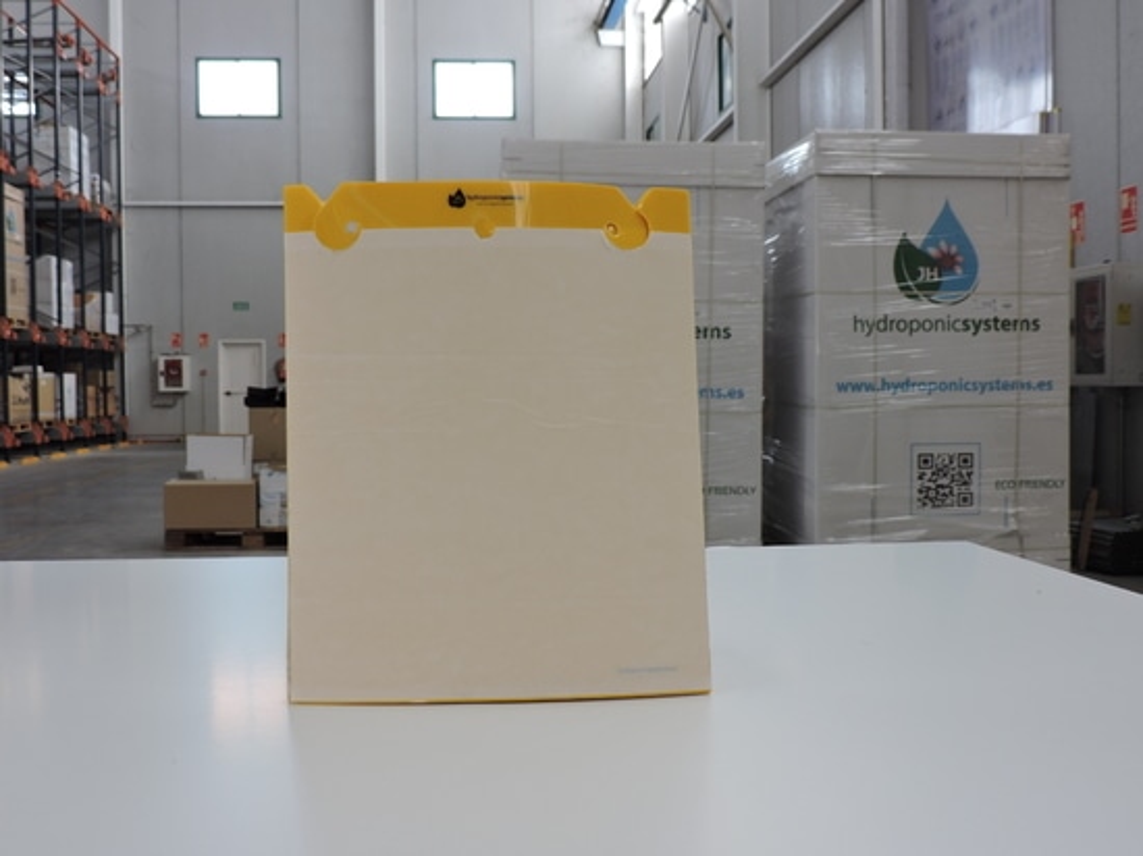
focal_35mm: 40
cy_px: 428
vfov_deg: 35.9
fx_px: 1320
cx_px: 572
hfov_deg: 46.8
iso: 100
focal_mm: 7.1
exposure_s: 1/60
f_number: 3.3
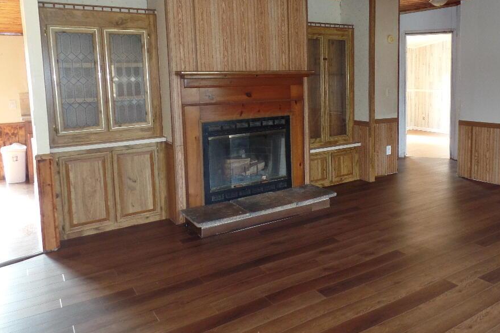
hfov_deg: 65.1
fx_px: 389
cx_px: 291
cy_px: 117
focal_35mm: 28
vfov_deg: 45.8
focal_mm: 4.1
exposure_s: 1/30
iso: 240
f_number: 2.8
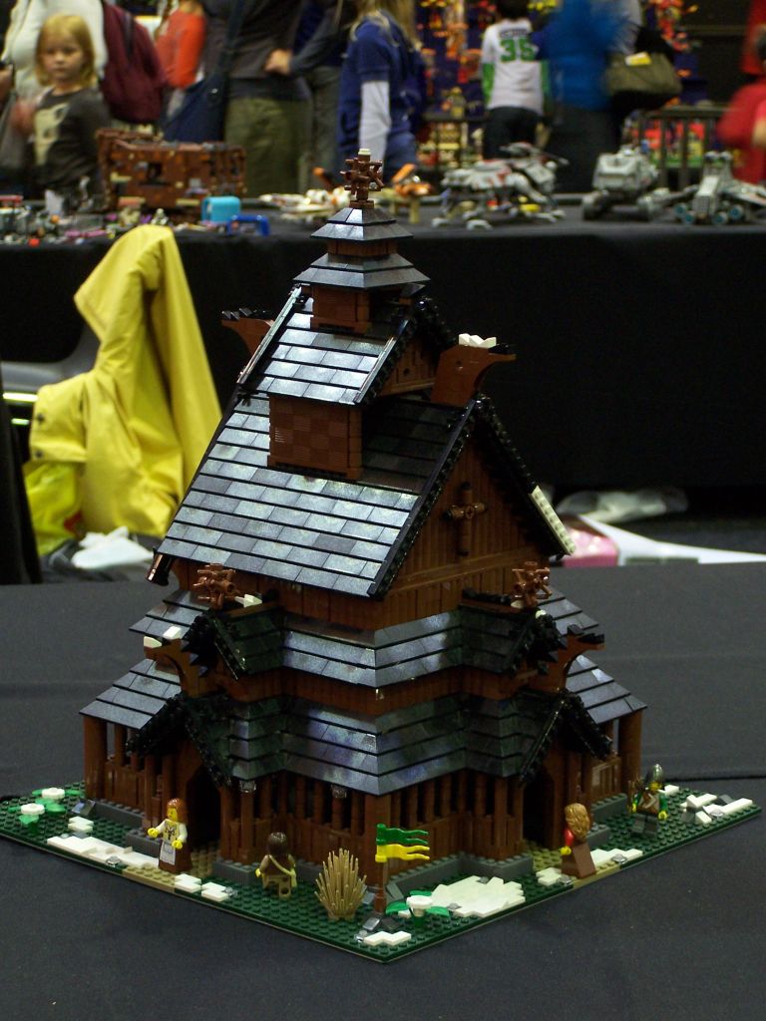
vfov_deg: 20.9
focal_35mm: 94
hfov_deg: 15.7
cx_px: 383
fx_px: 2773
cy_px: 510
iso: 140
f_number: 3.2
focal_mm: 15.6
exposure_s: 1/8
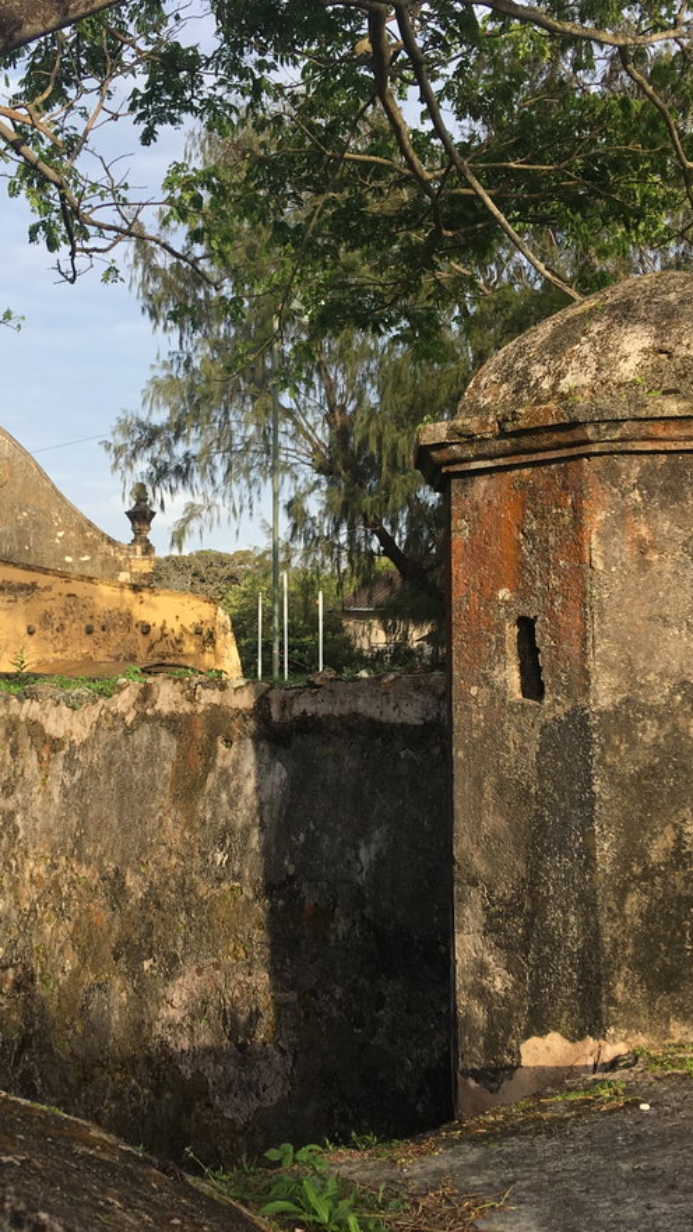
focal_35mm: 43
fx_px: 1405
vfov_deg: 47.4
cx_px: 194
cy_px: 616
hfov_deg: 27.4
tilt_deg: -0.7
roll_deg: -0.1
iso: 25
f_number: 2.2
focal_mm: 4.15
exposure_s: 1/630
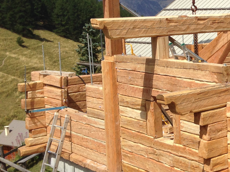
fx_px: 512
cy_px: 66
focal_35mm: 77
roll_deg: +1.1
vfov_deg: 19.1
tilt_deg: -5.7
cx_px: 251
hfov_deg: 23.8
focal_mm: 4.12
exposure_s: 1/2262
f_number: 2.4
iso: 50
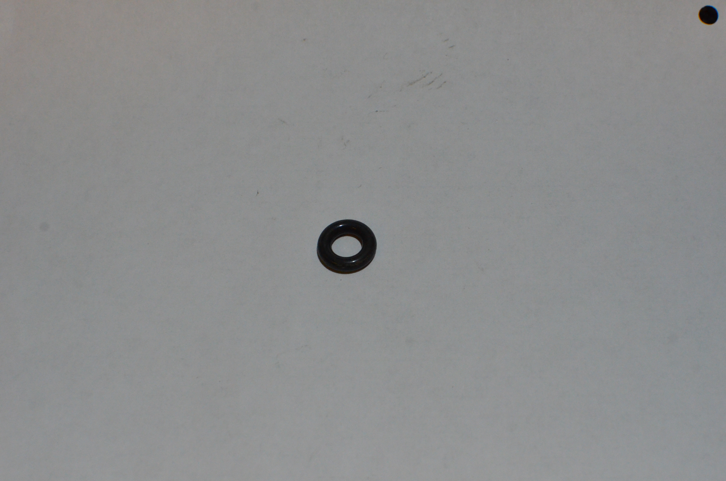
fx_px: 1057
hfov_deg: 37.9
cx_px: 363
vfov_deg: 25.6
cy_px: 240
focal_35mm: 52
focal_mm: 35
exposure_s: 1/320
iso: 2500
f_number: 9
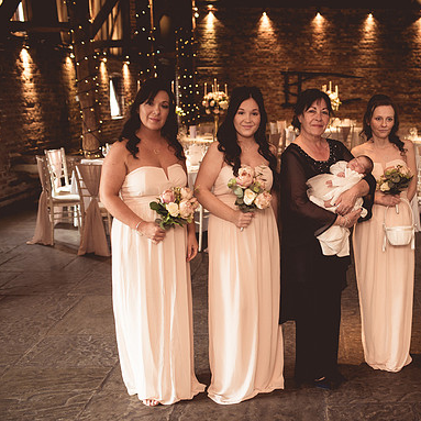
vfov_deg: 37.6
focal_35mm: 45
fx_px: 619
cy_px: 211
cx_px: 317
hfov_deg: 36.7
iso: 640
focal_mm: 35
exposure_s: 1/160
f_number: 2.5
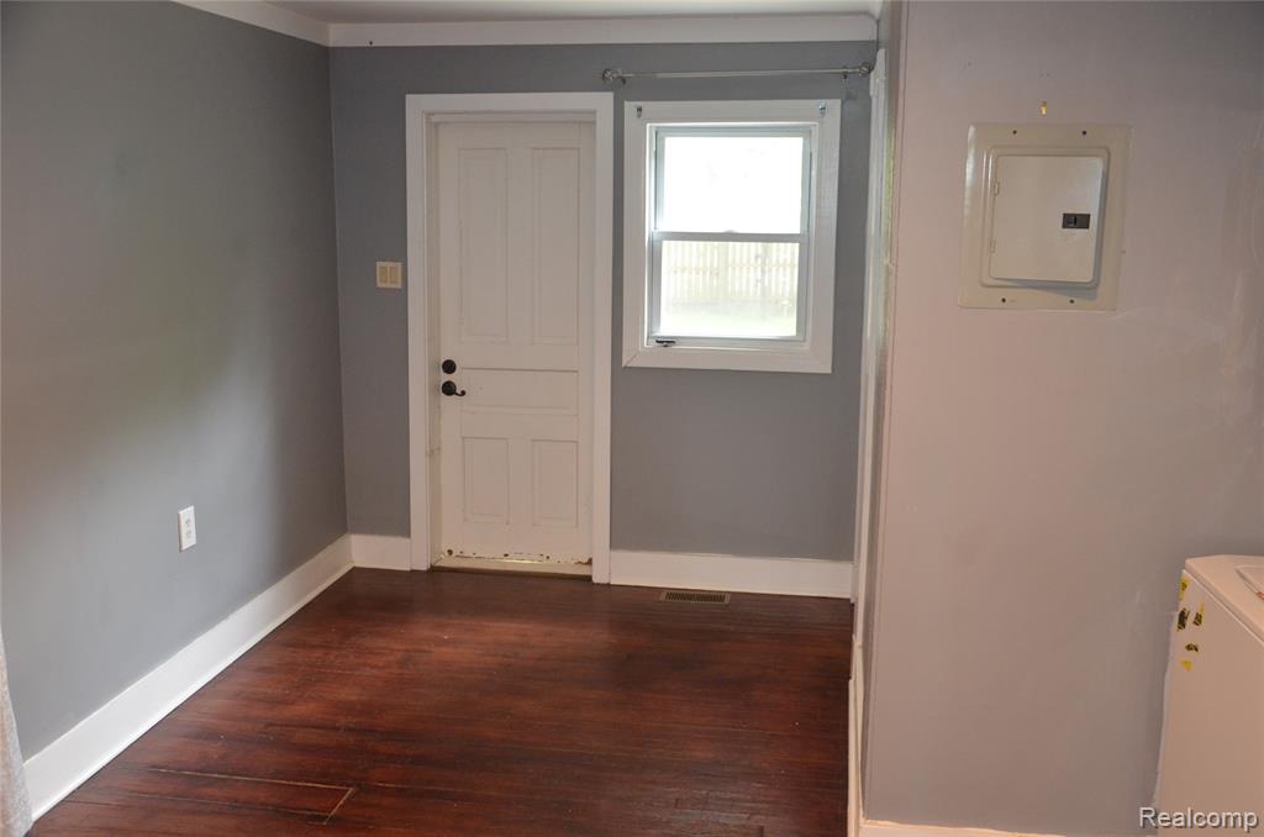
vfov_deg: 36.7
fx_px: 1261
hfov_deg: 53.2
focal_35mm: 36
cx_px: 632
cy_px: 418
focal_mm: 24
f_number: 3.8
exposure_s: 1/60
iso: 1400
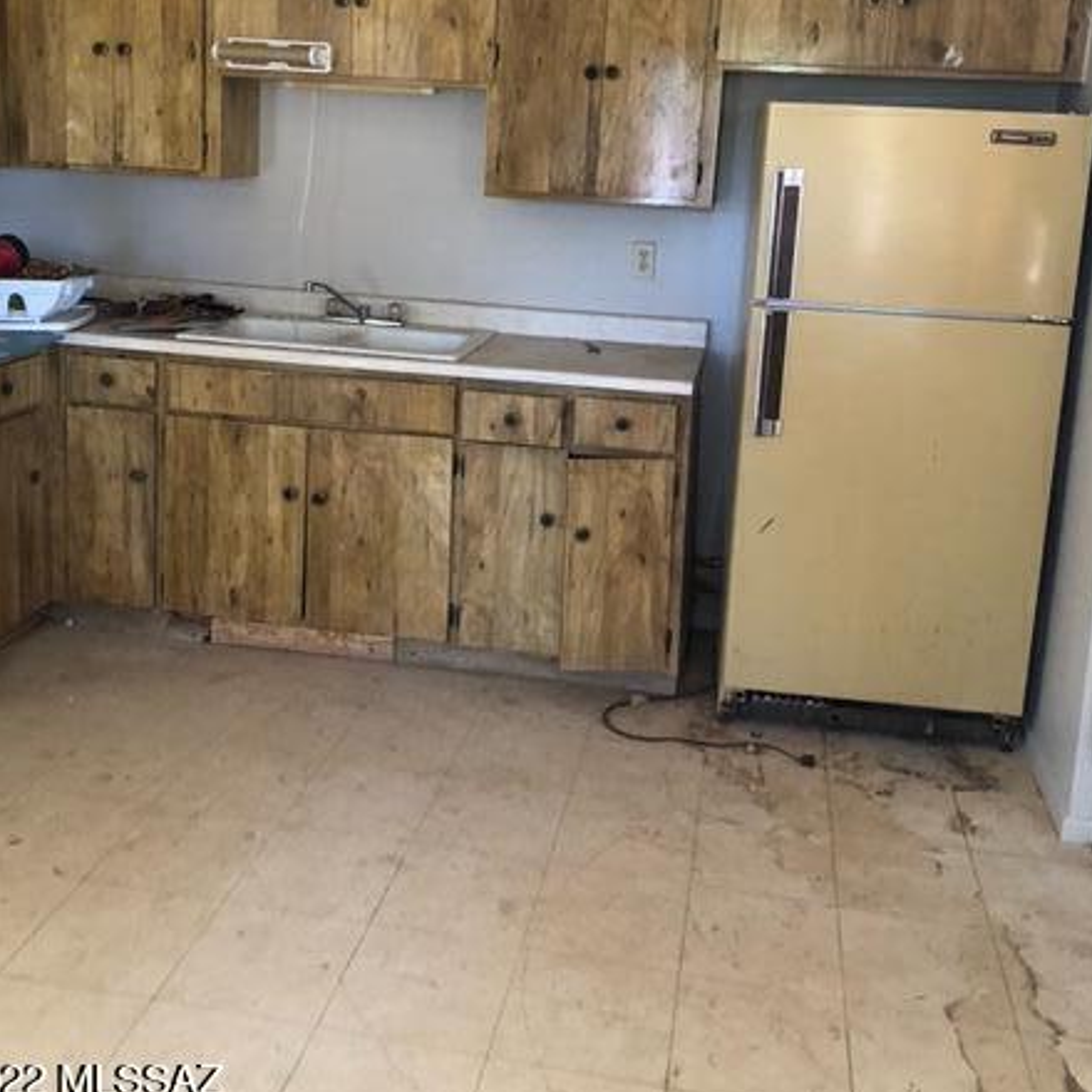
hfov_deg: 46.0
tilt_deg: -5.3
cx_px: 506
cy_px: 355
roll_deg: -1.5
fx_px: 1285
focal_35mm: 36
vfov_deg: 45.3
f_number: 1.8
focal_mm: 3.99
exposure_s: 1/15
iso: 80
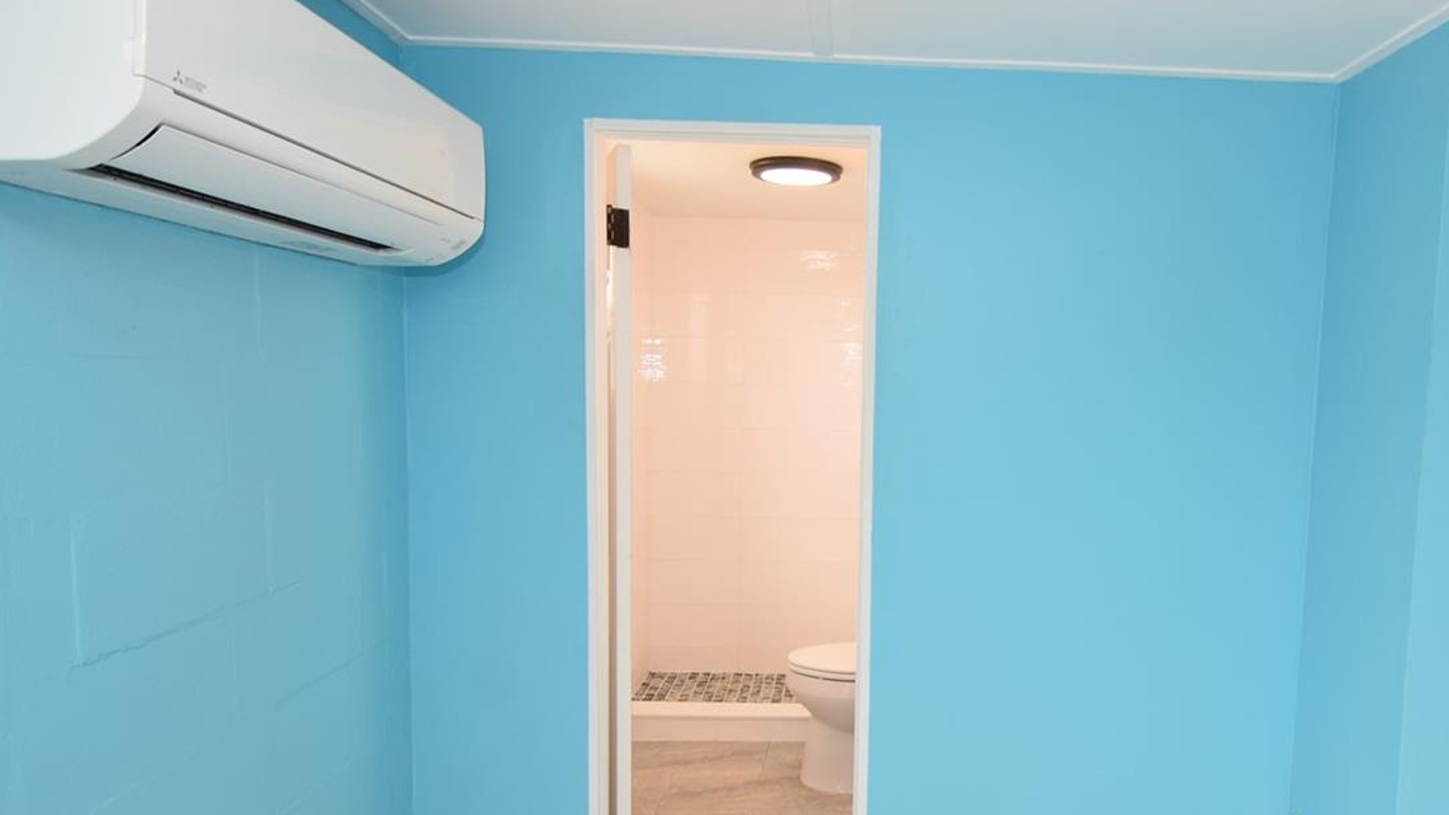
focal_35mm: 23
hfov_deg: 77.6
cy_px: 453
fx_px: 884
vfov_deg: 49.4
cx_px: 883
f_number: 4
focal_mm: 10
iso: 200
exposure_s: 1/60
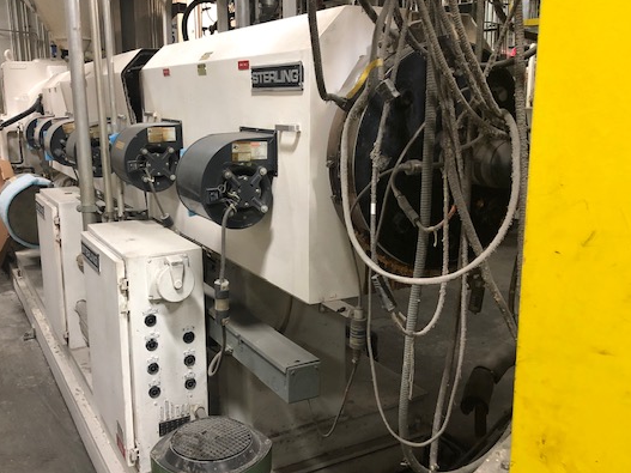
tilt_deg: -12.7
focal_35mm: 34
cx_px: 260
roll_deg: +1.3
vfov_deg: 41.8
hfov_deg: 53.7
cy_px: 232
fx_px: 620
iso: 80
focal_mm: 3.99
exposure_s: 1/15
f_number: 1.8
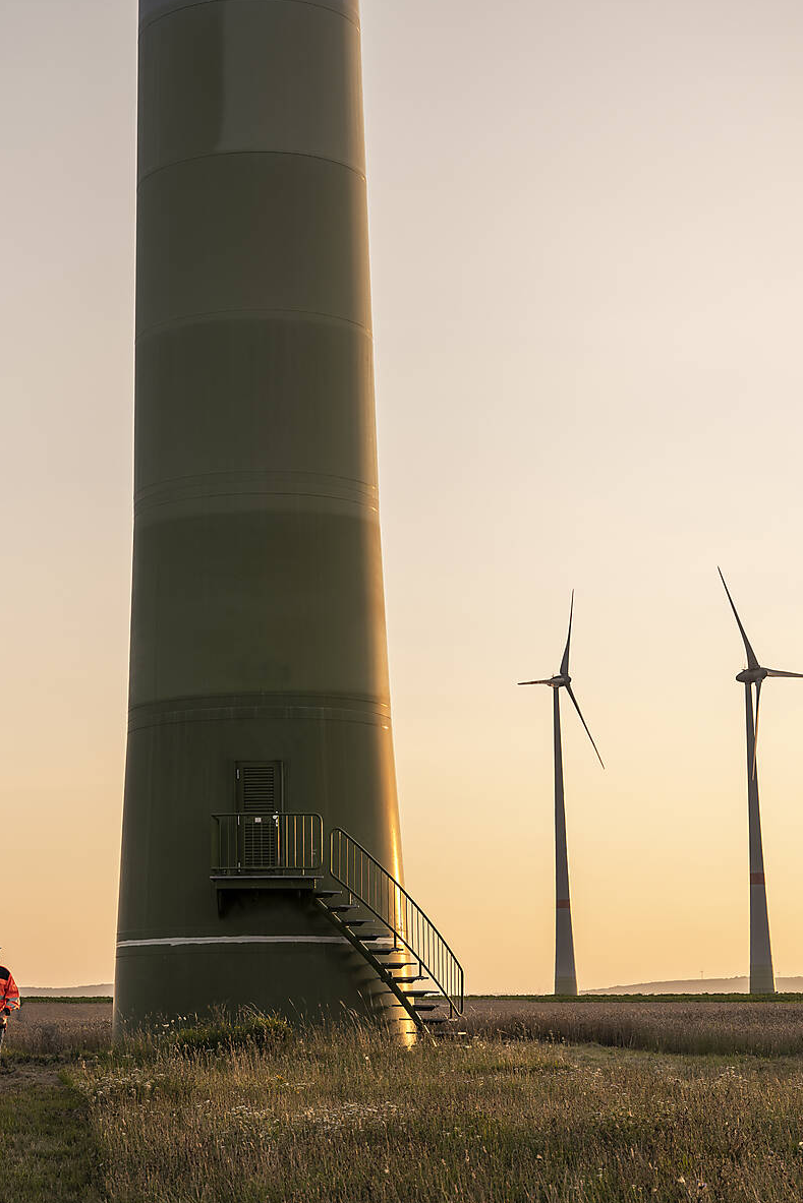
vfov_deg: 28.8
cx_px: 157
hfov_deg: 19.3
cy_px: 605
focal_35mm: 70
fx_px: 2341
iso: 200
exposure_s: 1/320
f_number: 5
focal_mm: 46
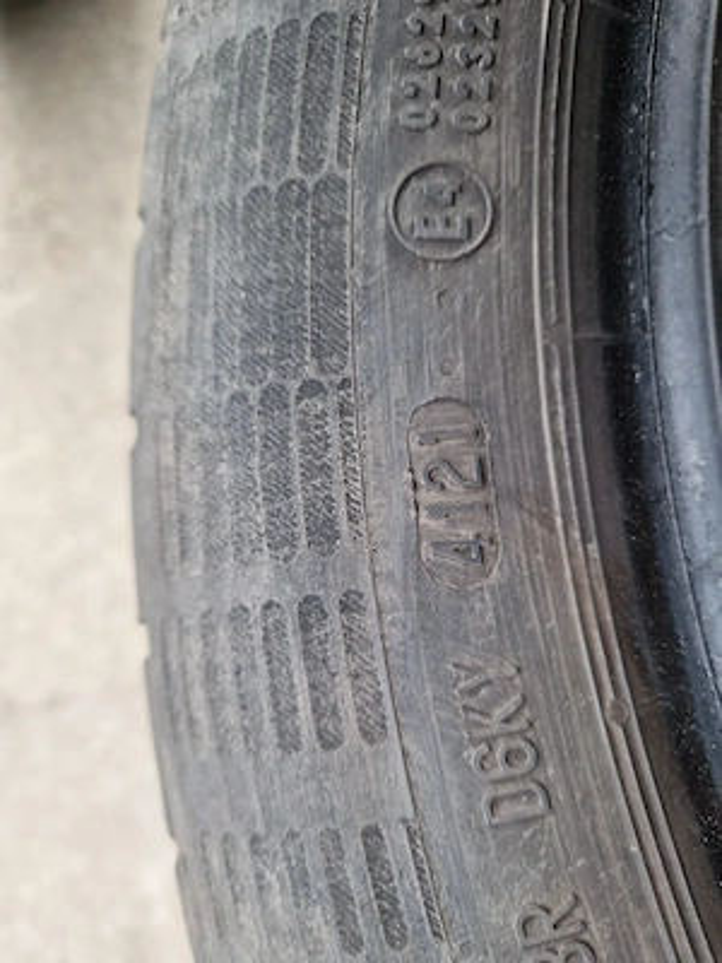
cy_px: 482
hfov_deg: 58.9
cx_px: 361
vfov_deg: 73.9
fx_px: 640
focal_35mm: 23
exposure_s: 1/100
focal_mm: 5.4
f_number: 1.8
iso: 50
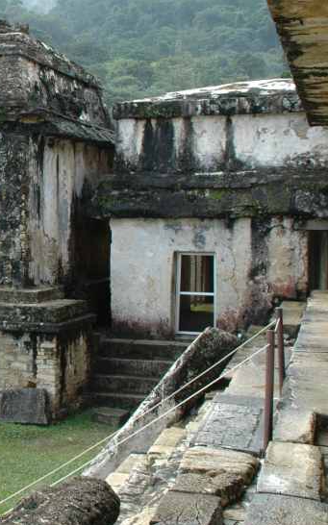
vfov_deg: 32.4
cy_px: 203
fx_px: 902
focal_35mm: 63
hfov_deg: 19.4
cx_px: -71
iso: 400
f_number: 7.1
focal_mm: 22
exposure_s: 1/200
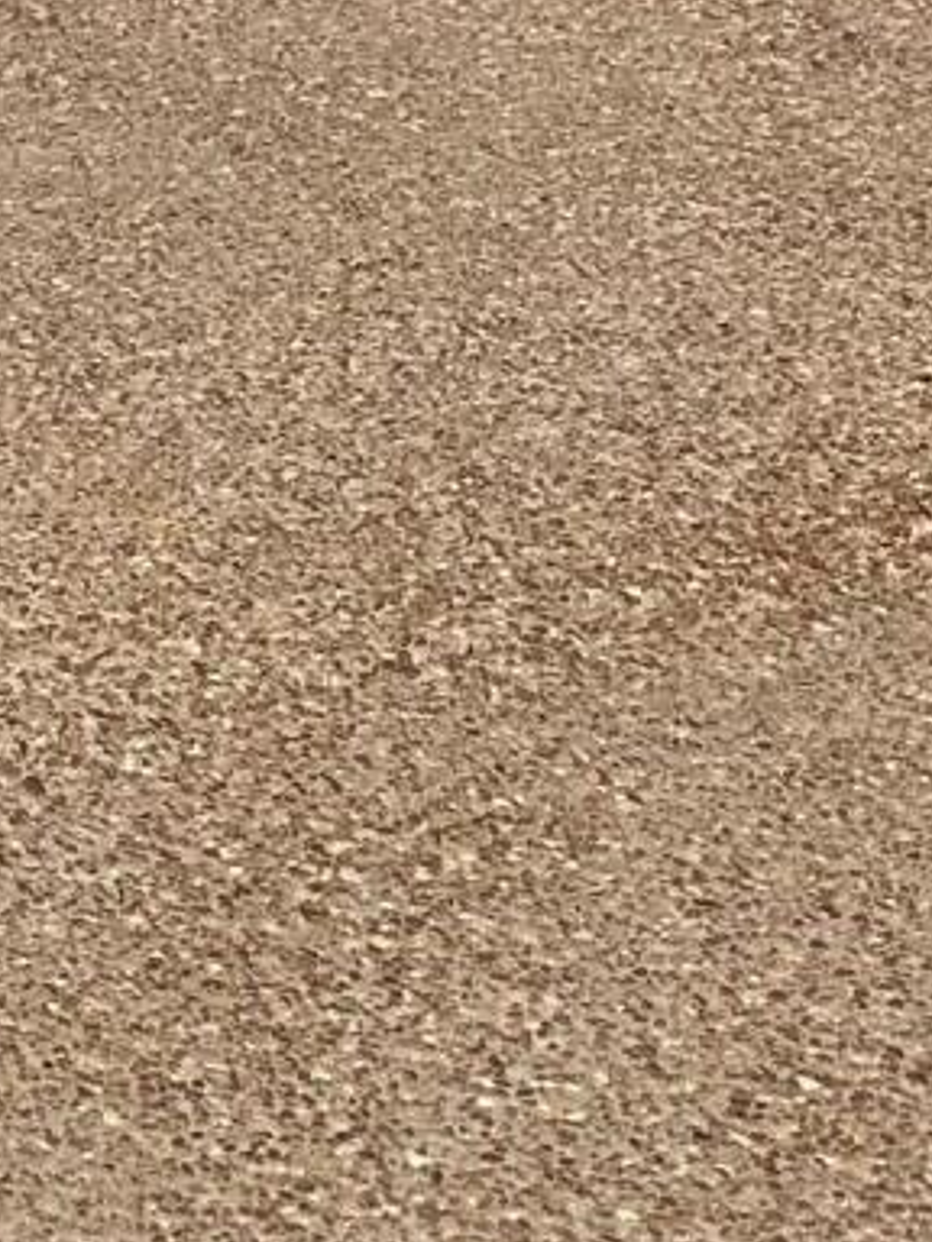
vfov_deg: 13.0
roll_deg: -0.3
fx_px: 4487
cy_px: -1488
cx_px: -1146
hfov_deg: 10.5
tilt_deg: +3.7
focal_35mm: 125
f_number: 1.78
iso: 80
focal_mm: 6.86
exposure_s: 1/8197
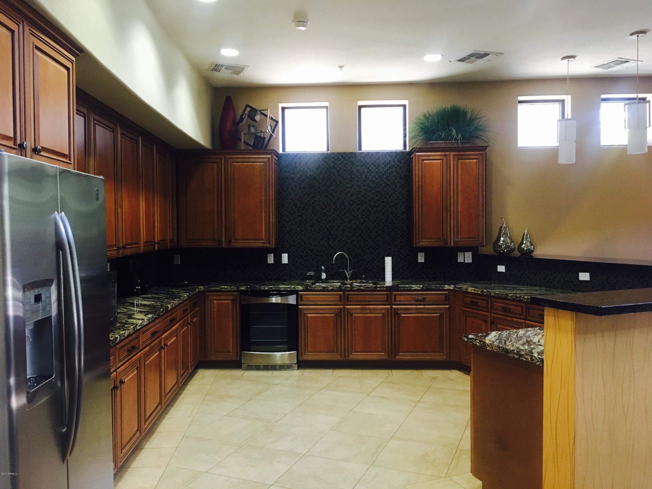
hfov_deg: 61.7
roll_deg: +1.2
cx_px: 326
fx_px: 546
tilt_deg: +1.1
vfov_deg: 48.2
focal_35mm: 29
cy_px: 244
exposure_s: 1/30
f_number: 2.2
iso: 160
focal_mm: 4.15
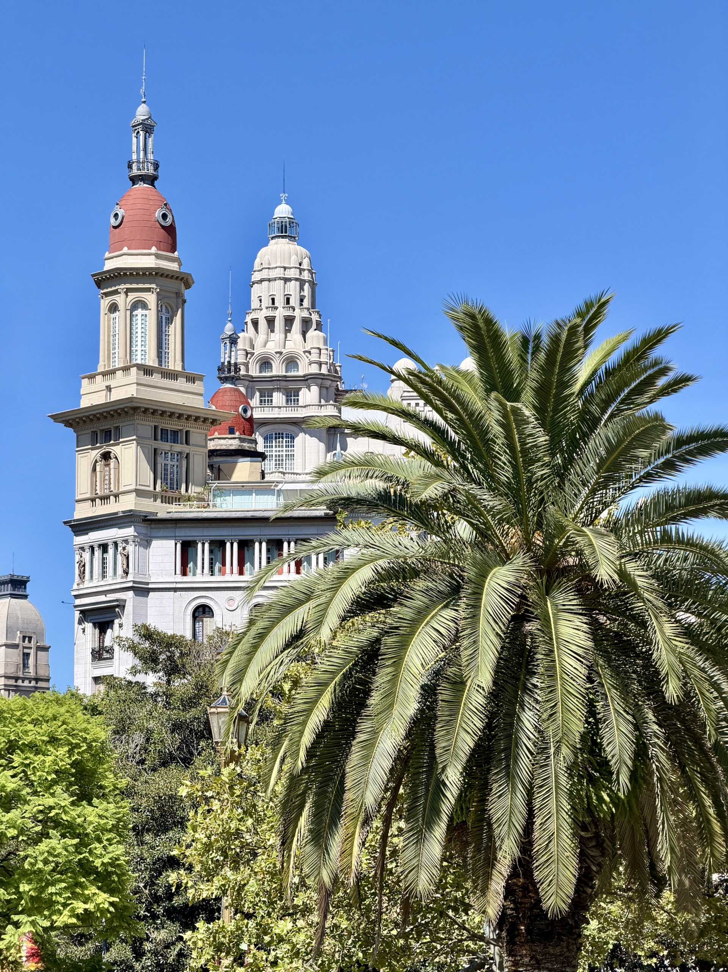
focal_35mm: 100
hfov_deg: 14.8
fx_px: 2805
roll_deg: -0.9
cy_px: 486
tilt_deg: +9.7
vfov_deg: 19.6
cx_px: 364
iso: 25
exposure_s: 1/638
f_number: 2.8
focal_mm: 16.89
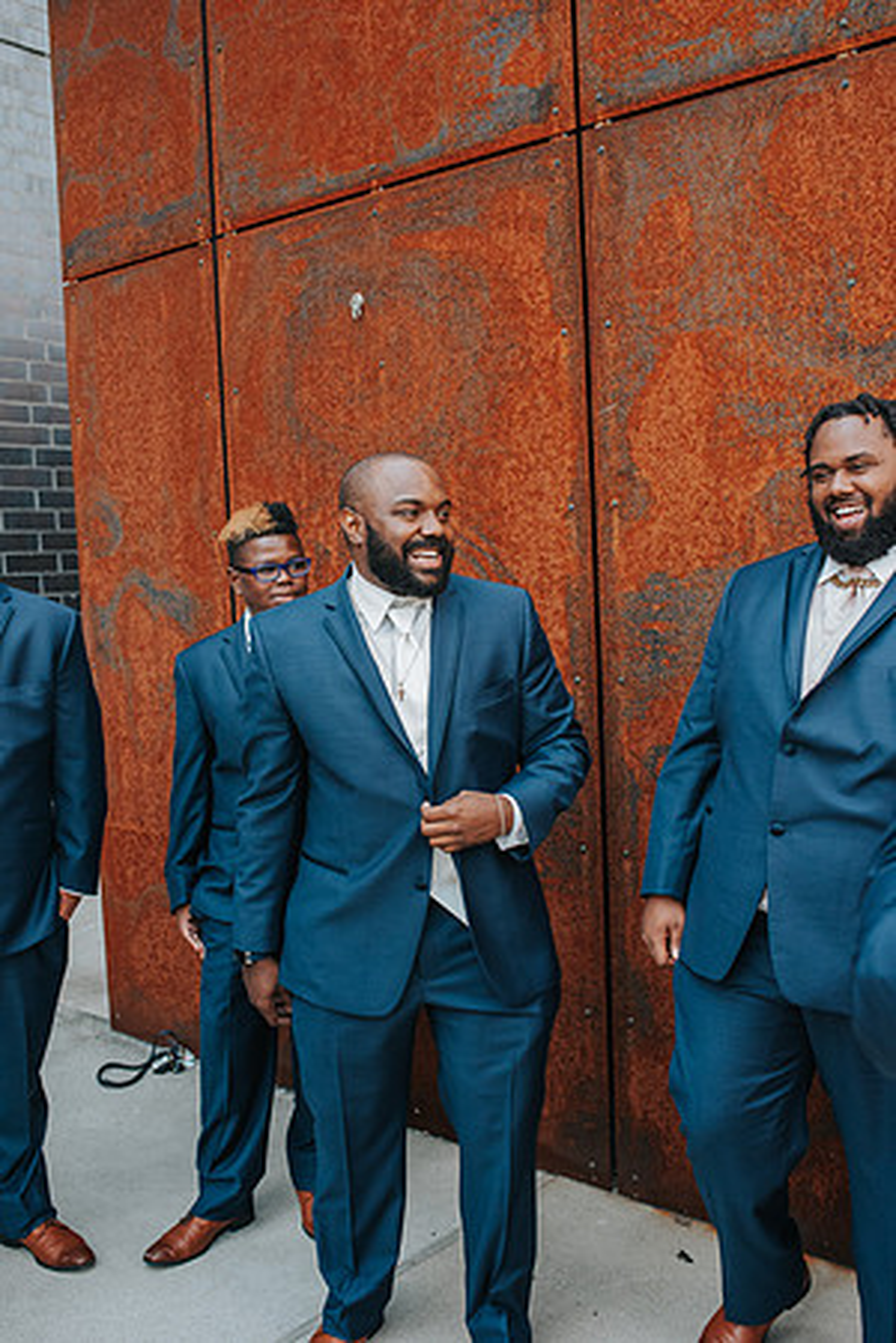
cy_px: 672
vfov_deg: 54.4
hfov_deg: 37.9
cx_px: 448
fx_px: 1307
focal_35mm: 35
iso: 3600
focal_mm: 35
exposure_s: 1/2000
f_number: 4
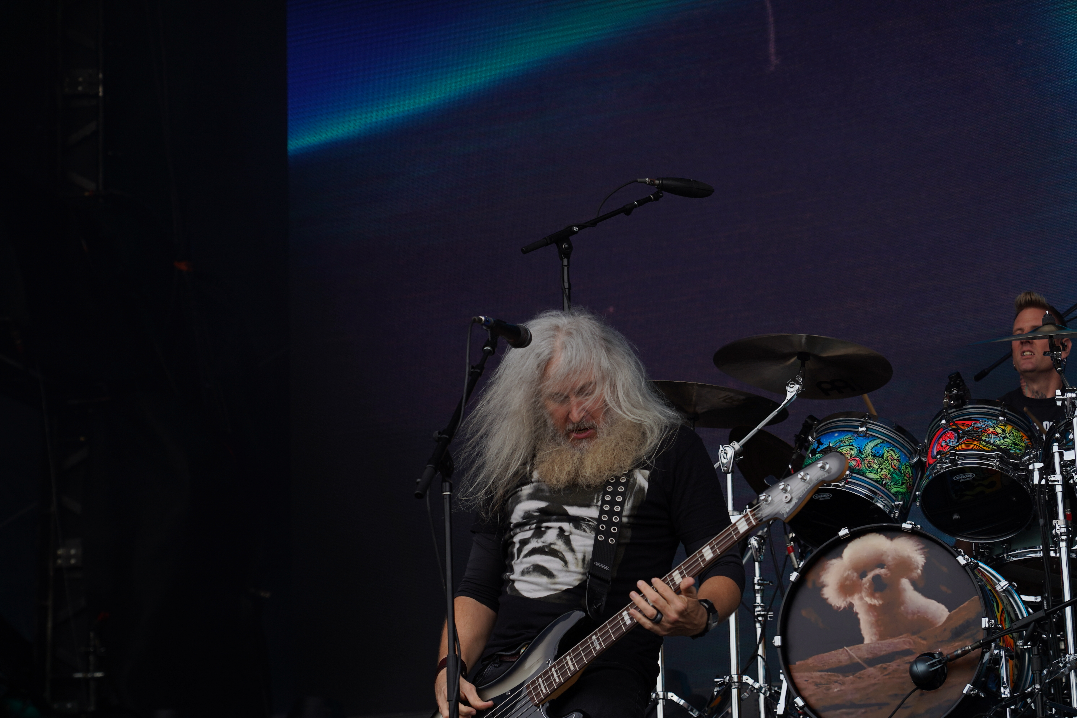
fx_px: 3141
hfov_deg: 19.5
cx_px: 538
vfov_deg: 13.0
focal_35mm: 105
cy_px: 359
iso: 100
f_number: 5.6
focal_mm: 105
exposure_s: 1/250
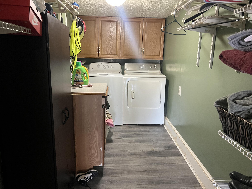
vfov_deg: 53.1
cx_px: 126
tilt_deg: -12.9
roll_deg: -0.7
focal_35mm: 26
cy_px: 94
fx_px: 189
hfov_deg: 67.3
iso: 400
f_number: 1.5
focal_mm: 5.7
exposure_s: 1/40
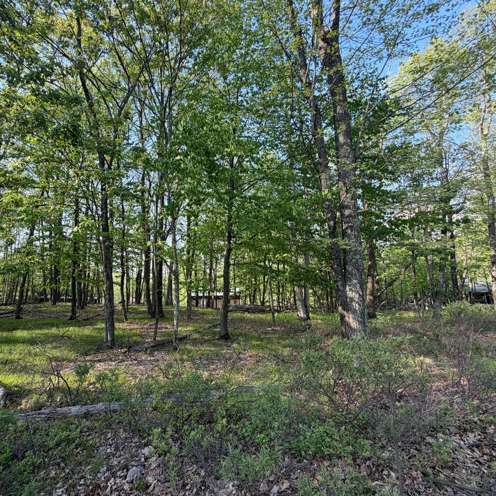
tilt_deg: +5.8
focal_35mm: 17
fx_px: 276
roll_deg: +1.3
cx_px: 224
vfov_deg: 84.0
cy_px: 248
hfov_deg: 83.7
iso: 40
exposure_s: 1/176
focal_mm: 2.22
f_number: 2.2
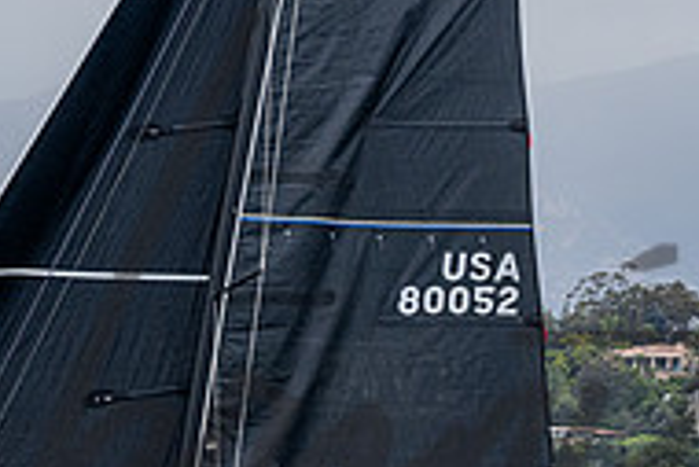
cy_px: 425
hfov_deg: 4.0
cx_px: 298
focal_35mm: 520
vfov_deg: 2.6
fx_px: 10104
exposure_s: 1/1250
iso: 800
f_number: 7.6
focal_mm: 170
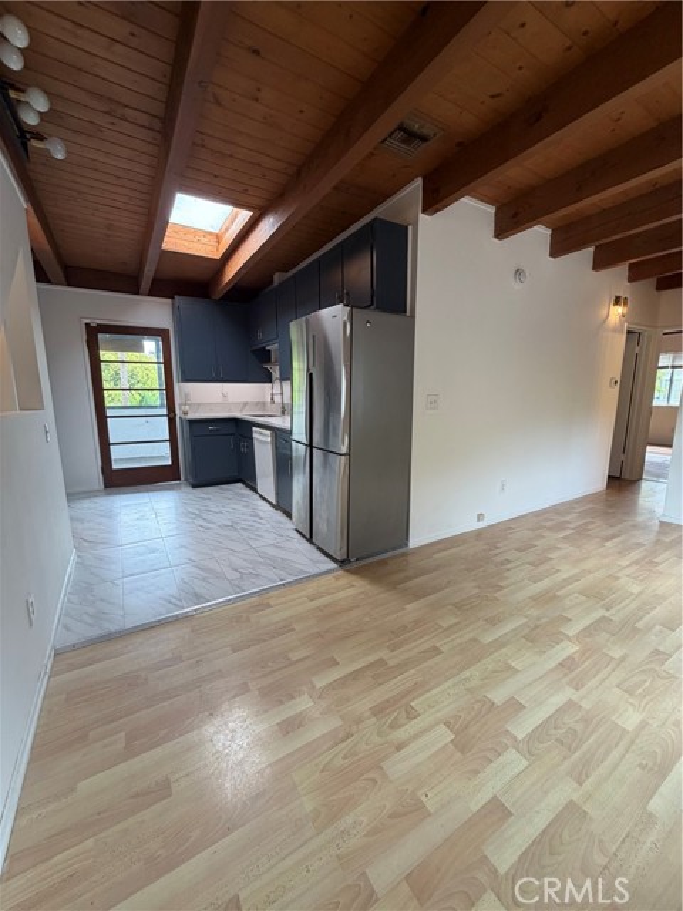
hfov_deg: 85.7
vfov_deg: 102.1
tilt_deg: -10.0
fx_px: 368
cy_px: 456
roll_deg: +0.0
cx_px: 342
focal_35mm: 14
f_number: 2.2
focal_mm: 2.22
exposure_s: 1/120
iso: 160
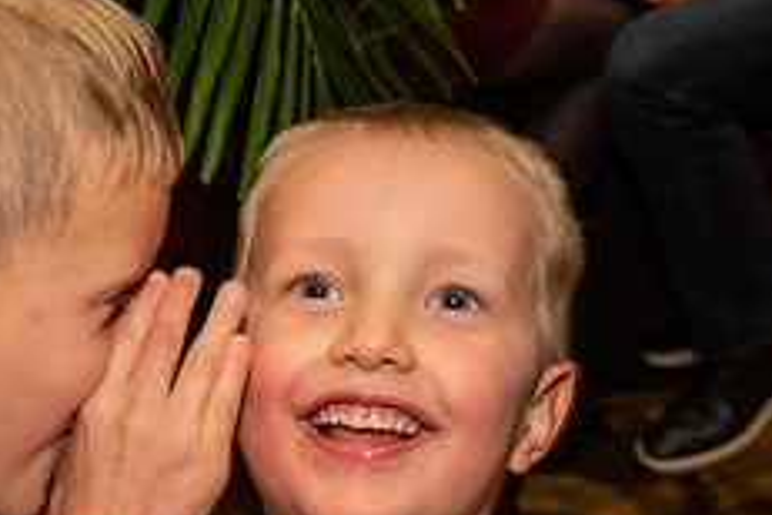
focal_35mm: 70
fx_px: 1501
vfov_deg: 19.0
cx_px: 329
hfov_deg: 28.8
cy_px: 494
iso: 2500
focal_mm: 27
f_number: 4
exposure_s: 1/50
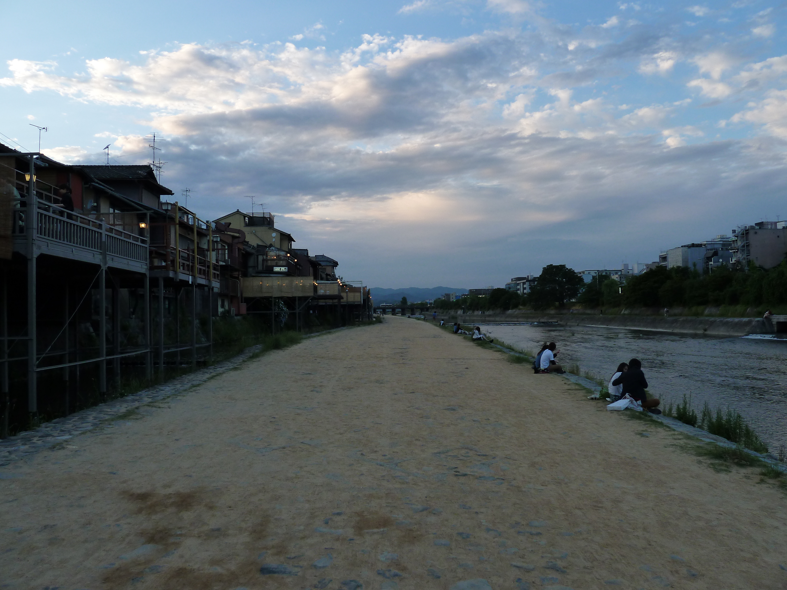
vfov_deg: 54.9
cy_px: 295
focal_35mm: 25
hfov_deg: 69.4
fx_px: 568
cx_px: 394
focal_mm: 4.1
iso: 125
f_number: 4
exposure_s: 1/125
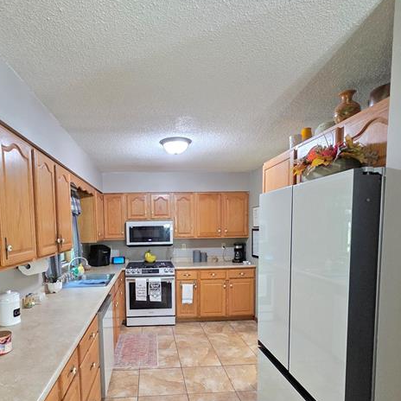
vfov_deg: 76.3
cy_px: 251
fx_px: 249
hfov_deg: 77.0
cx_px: 166
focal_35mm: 19
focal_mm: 2.2
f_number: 2.2
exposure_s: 1/40
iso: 1600
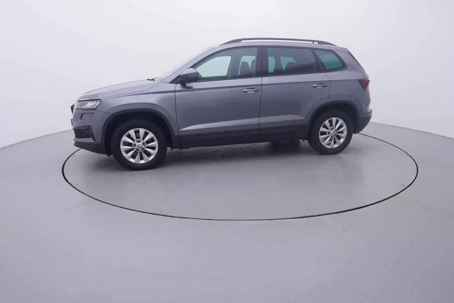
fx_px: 297
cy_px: 153
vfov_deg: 54.1
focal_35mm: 24
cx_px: 228
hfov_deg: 74.8
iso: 200
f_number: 5
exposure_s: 1/80
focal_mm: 15
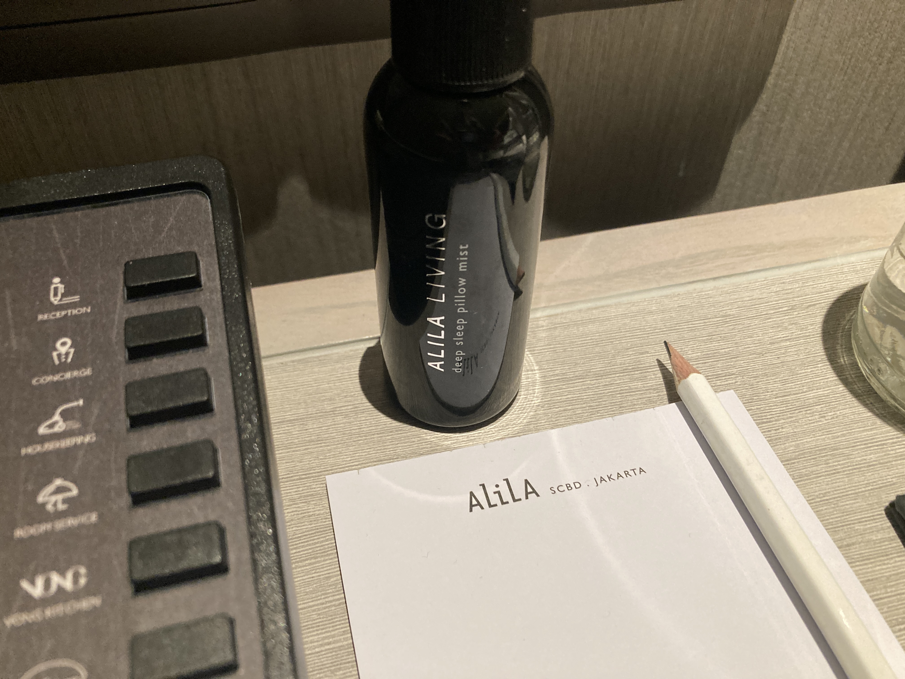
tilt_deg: -46.6
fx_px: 732
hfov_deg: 63.4
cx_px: 452
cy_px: 340
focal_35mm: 28
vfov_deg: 49.7
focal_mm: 3.99
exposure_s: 1/60
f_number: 1.8
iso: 250
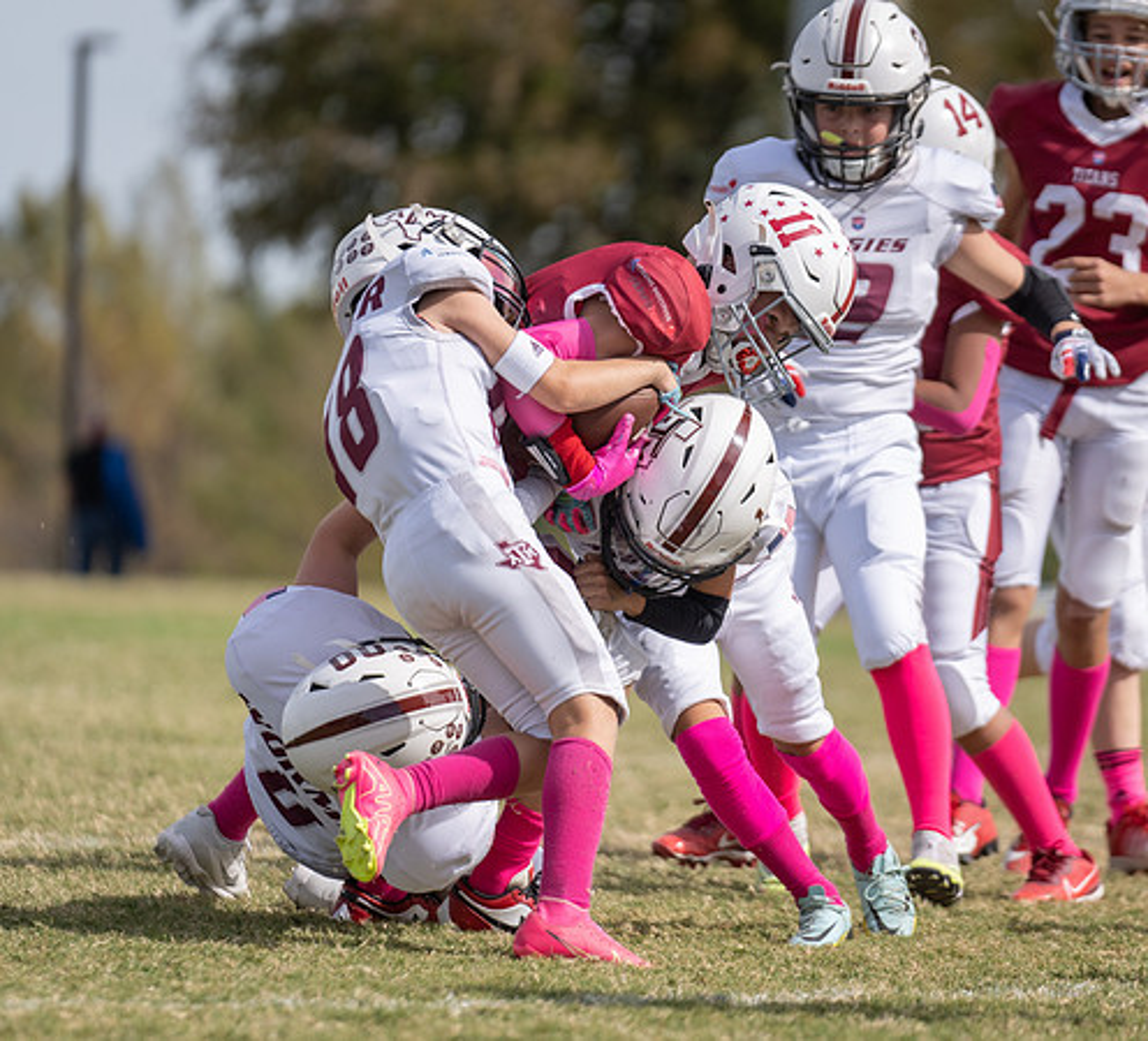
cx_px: 780
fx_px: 11755
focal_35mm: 328
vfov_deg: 5.1
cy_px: 483
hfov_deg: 5.6
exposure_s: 1/2500
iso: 100
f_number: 2.8
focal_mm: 200
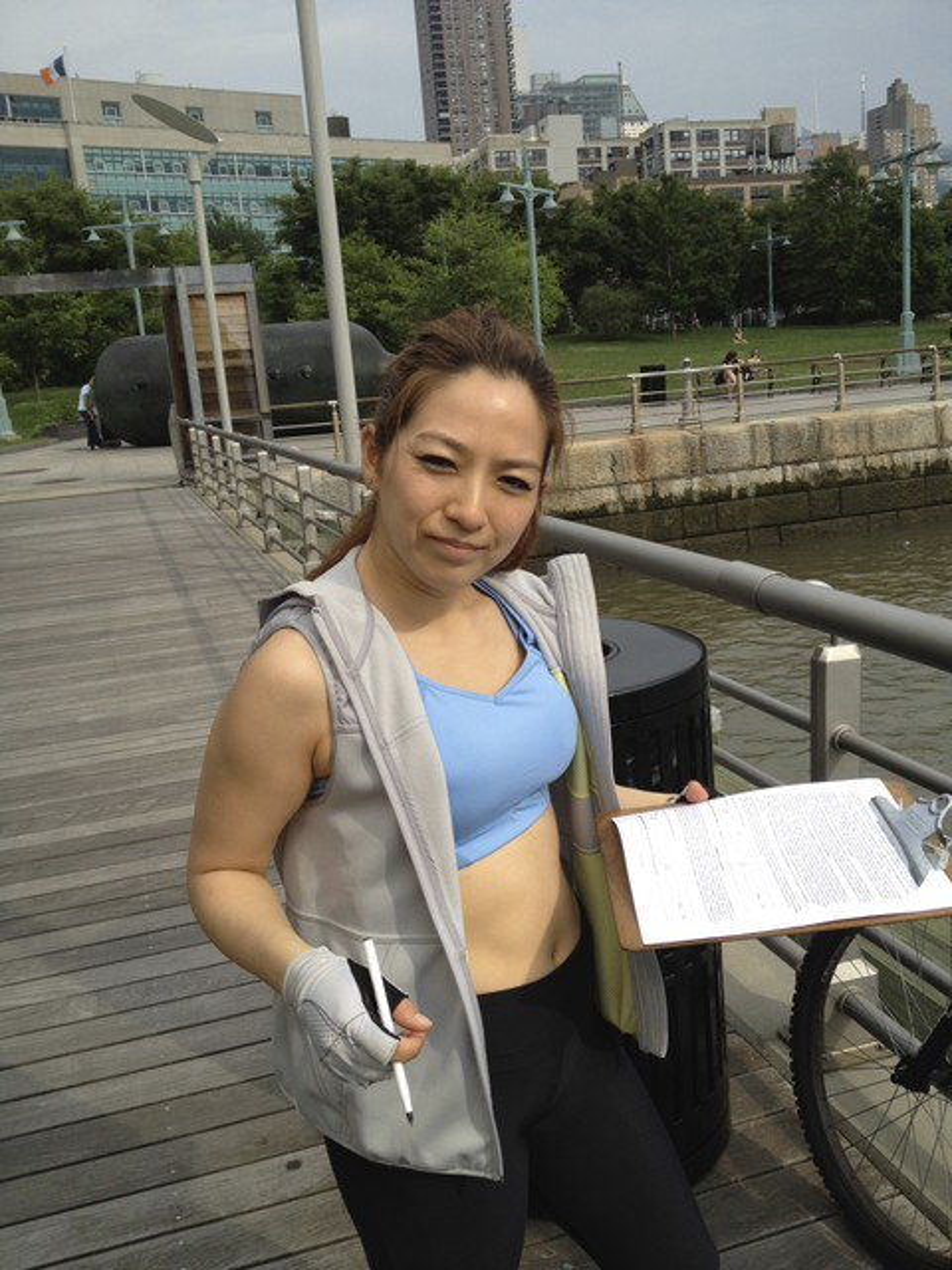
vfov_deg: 52.6
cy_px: 635
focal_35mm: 35
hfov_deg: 40.7
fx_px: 1283
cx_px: 476
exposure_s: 1/1577
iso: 64
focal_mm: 4.28
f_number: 2.4
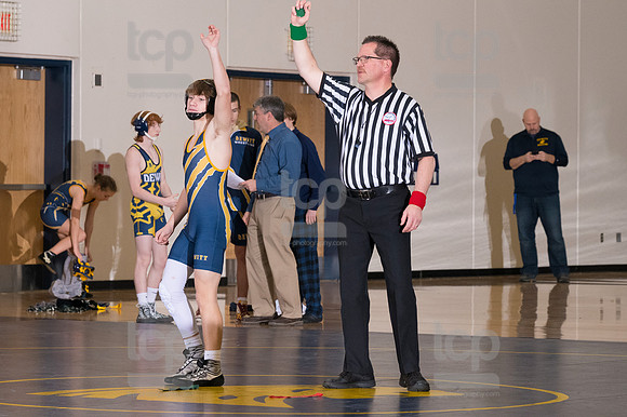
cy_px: 208
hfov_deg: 11.0
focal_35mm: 187
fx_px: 3255
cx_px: 314
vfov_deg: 7.3
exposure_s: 1/250
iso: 2000
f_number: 5.6
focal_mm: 125
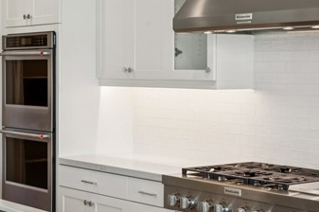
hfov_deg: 21.5
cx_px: 155
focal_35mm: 95
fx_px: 841
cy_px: 91
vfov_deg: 14.4
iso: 400
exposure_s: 1/100
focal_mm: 50
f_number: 8
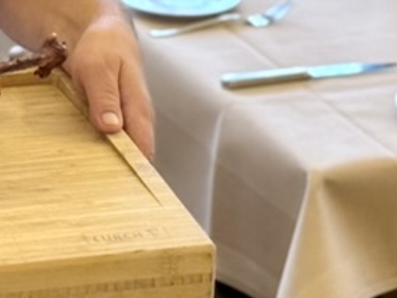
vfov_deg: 8.1
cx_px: -9
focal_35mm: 178
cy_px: -186
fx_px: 2041
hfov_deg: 11.0
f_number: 1.78
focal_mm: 6.76
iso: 200
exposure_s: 1/33
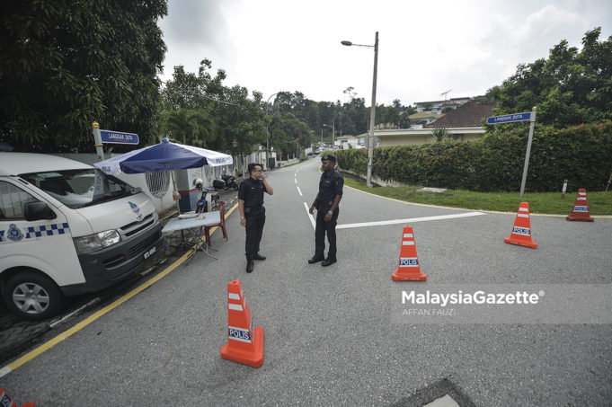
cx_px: 306
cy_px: 204
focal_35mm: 14
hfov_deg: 104.3
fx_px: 238
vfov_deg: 81.1
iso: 100
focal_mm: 14
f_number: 2.8
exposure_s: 1/1250
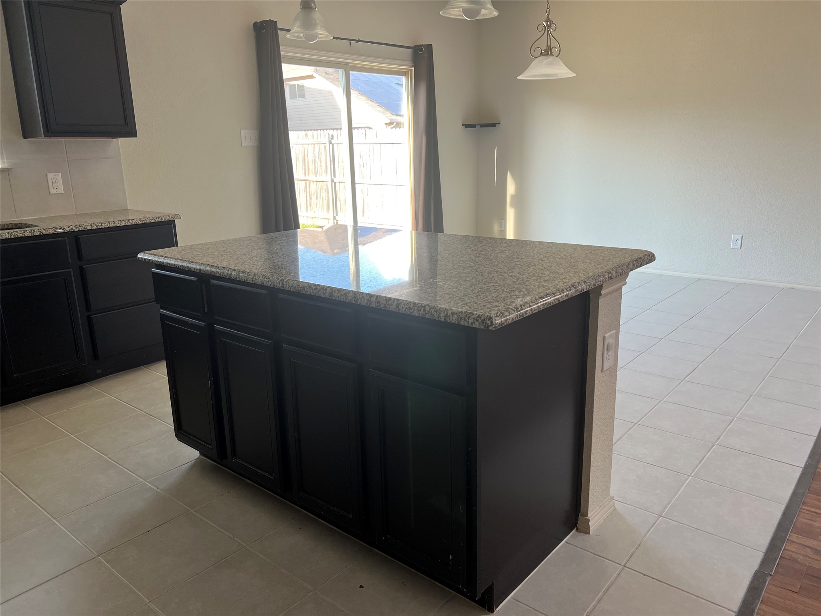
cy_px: 308
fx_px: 617
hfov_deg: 67.3
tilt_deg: -14.3
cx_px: 410
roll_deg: +1.4
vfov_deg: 53.1
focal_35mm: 26
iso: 80
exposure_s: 1/120
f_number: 1.5
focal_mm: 5.7
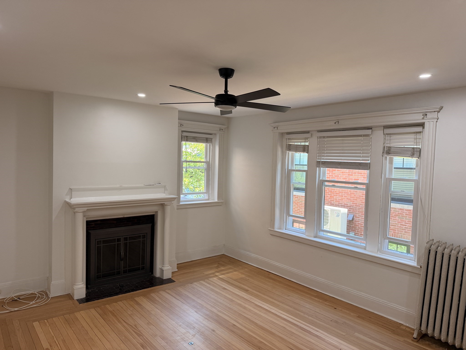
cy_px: 175
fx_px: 323
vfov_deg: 56.8
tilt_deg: -3.4
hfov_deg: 71.6
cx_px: 233
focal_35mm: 24
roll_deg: -2.4
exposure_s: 1/128
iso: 125
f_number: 1.78
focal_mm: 6.76
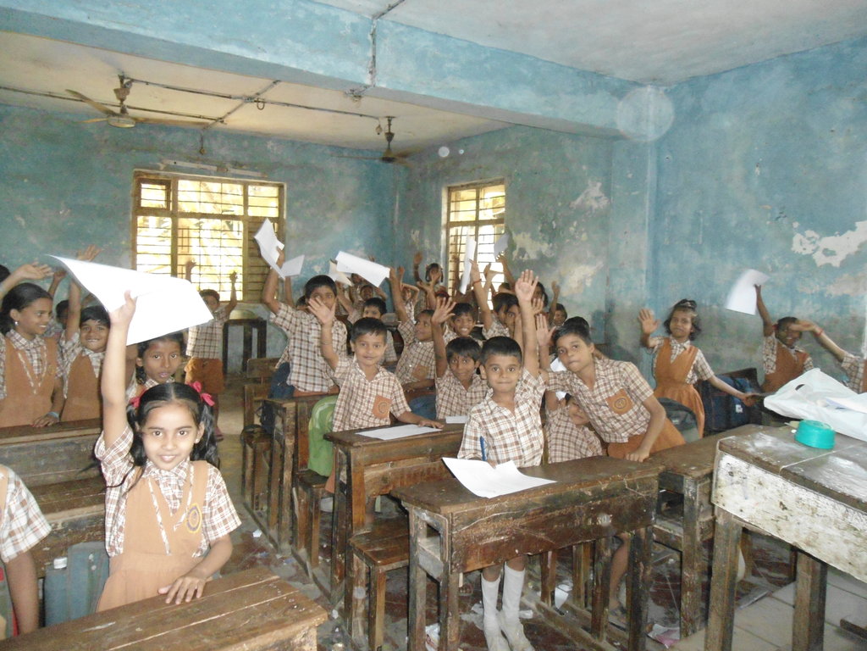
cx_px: 434
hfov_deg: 67.3
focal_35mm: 26
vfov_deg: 53.1
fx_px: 651
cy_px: 326
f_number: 2.8
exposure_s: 1/30
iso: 800
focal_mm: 4.7
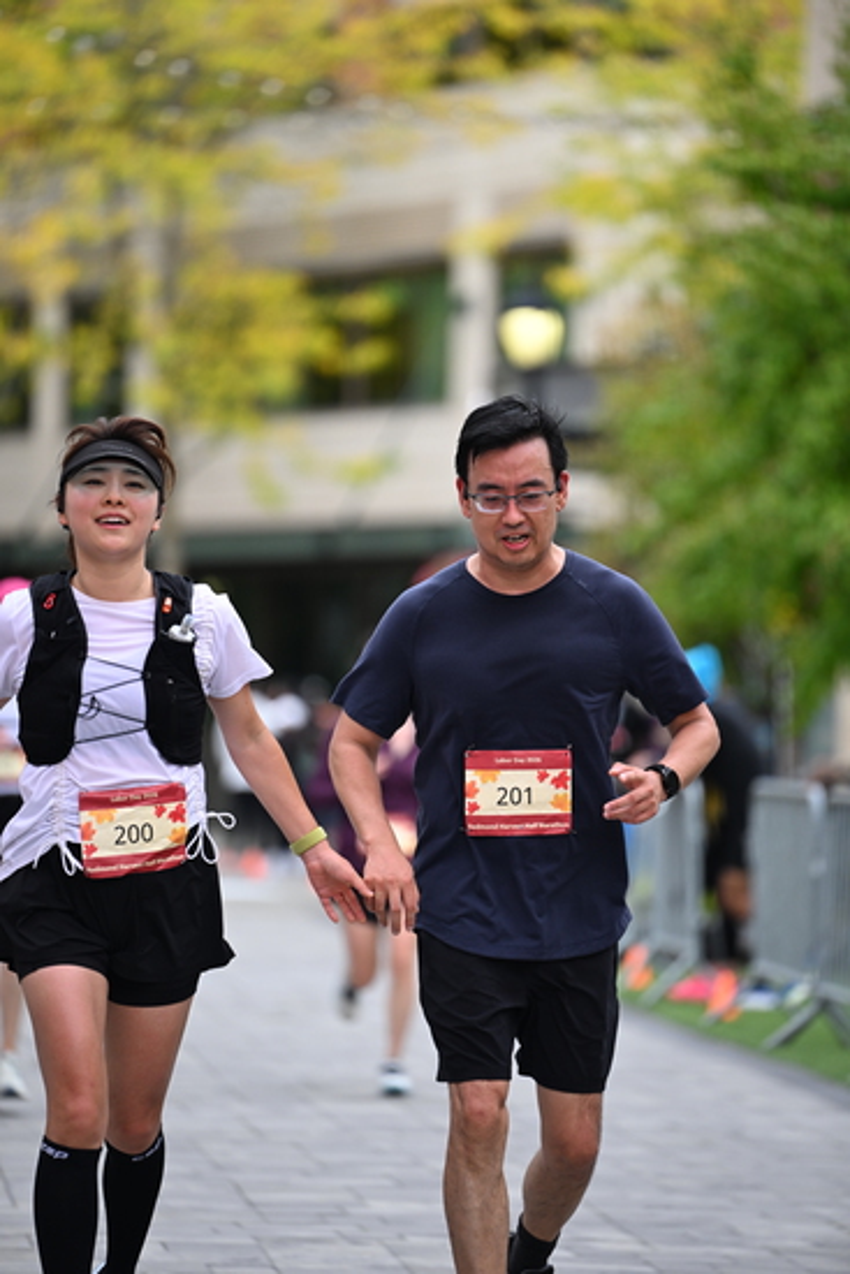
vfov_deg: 10.3
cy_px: 637
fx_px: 7078
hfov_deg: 6.9
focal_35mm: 200
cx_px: 425
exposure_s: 1/2000
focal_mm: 200
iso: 640
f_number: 2.8
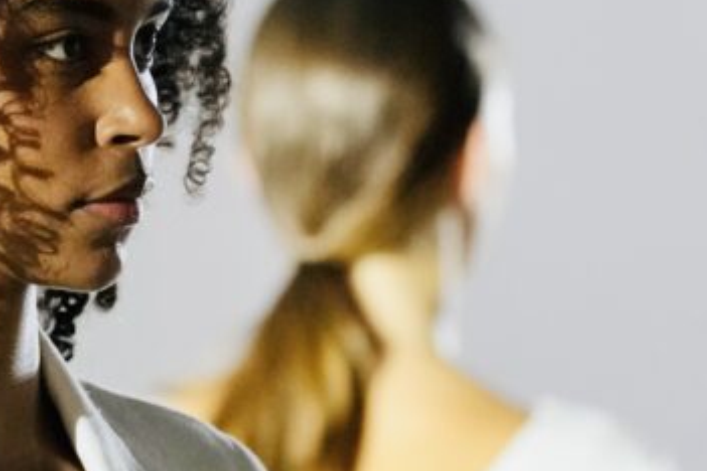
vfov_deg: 3.5
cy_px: 273
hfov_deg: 5.2
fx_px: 7737
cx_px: 361
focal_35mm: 394
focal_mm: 135
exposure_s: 1/800
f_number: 3.5
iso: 4000
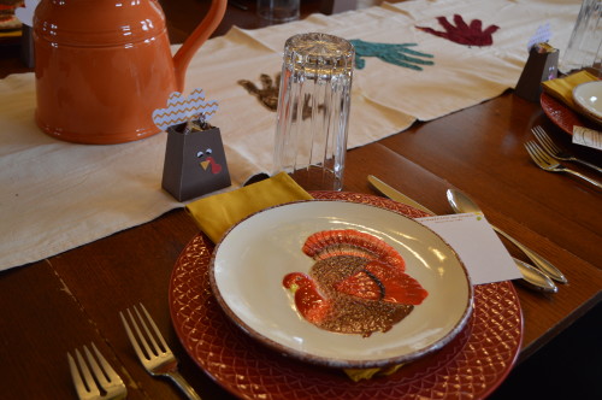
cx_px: 301
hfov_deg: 53.2
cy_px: 200
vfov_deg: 36.8
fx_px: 601
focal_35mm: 36
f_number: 4
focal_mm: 24
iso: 400
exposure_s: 1/50
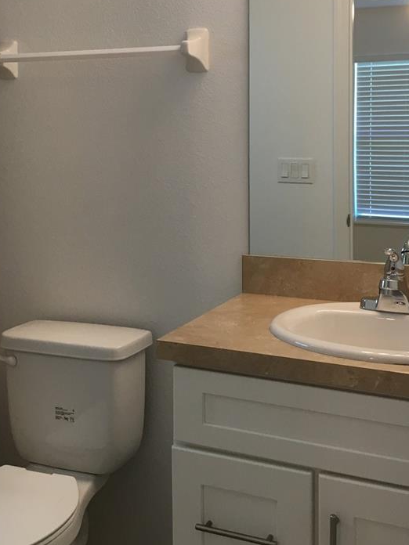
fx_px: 788
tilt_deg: -4.5
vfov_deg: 37.7
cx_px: 128
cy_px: 171
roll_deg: -0.5
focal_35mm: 50
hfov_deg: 28.9
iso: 40
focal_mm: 4.15
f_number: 2.2
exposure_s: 1/33
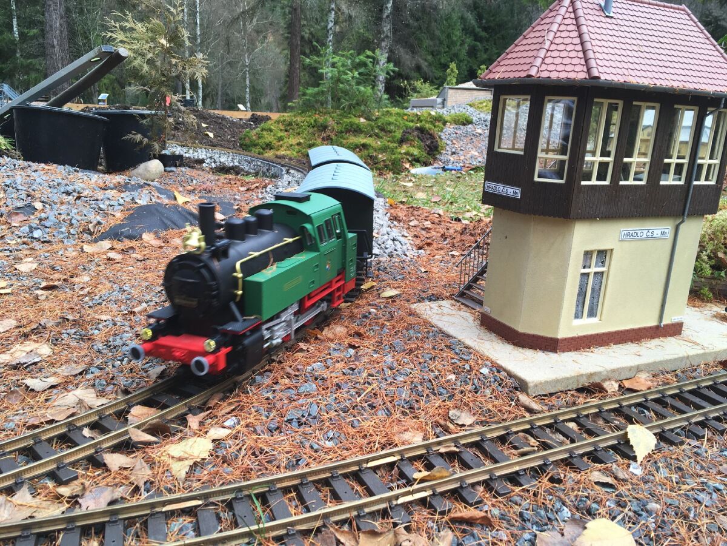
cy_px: 273
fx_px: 609
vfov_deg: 48.2
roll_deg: -4.0
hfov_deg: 61.7
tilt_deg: -12.7
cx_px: 364
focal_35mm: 29
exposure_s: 1/104
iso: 25
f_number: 2.2
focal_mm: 4.15
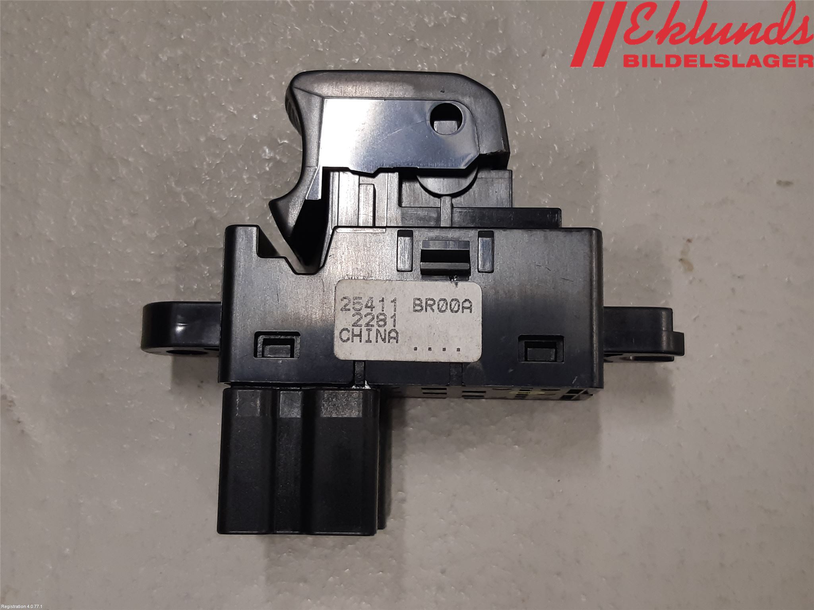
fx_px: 611
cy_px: 305
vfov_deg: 53.1
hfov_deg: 67.3
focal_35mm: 26
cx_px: 407
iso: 100
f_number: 1.7
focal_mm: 3.93
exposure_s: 1/50
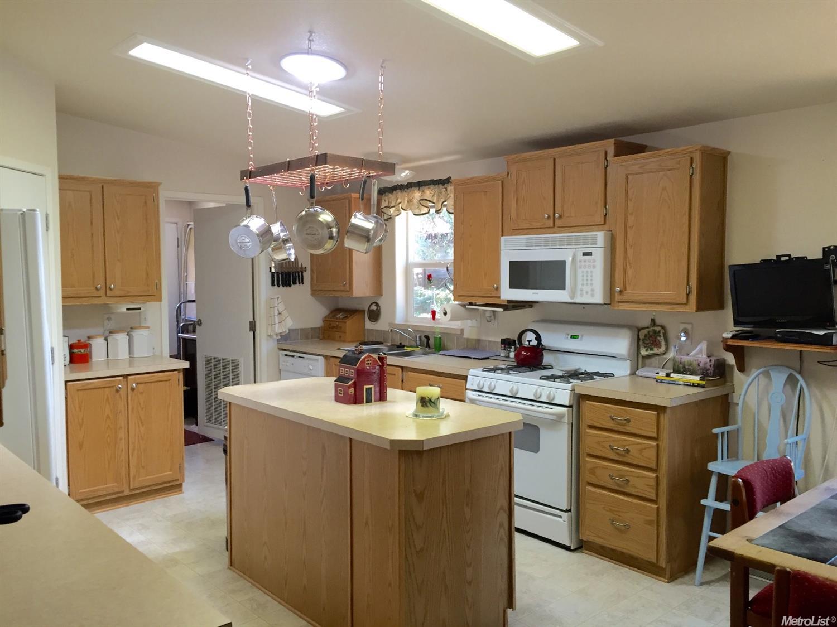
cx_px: 418
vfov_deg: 48.2
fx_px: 701
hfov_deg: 61.7
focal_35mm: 29
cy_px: 314
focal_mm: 4.15
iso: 80
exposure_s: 1/30
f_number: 2.2
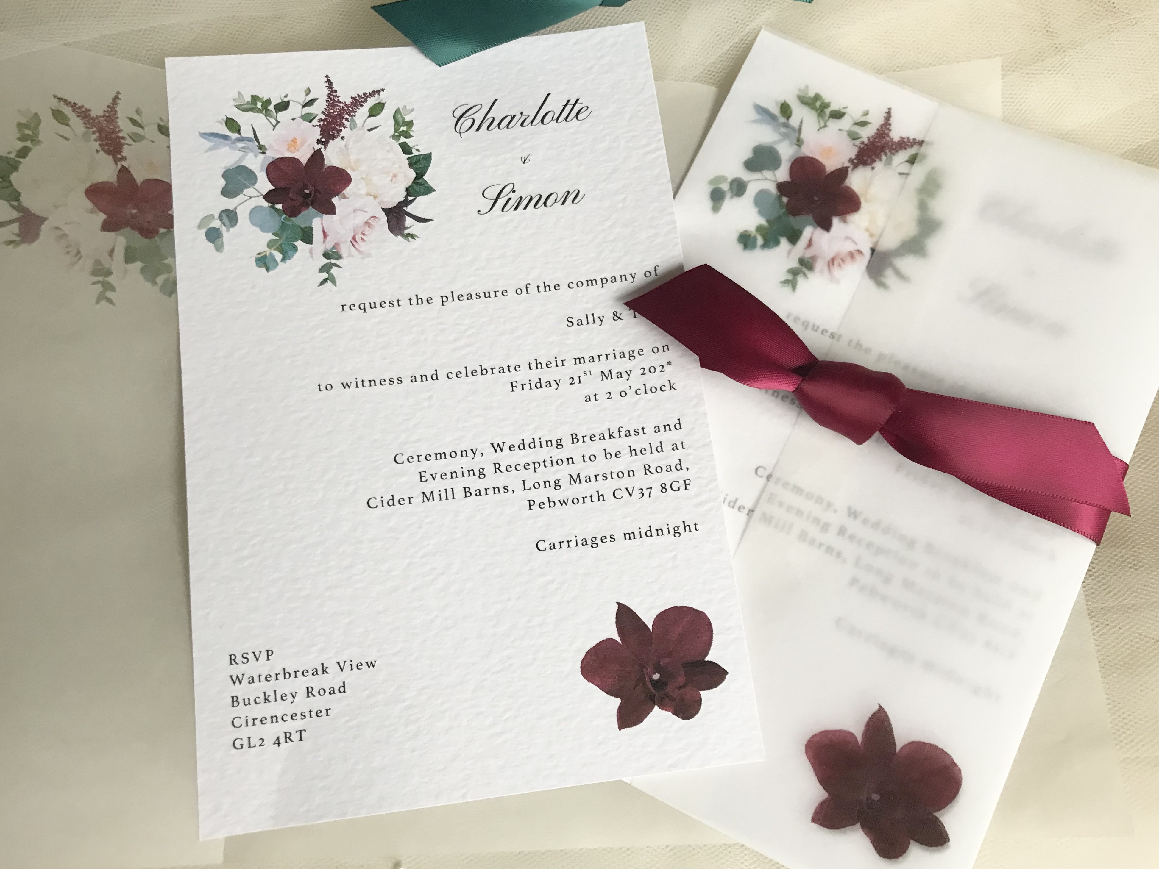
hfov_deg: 61.6
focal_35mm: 29
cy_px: 436
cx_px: 561
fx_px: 971
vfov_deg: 48.2
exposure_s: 1/25
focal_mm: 3.99
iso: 40
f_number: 1.8
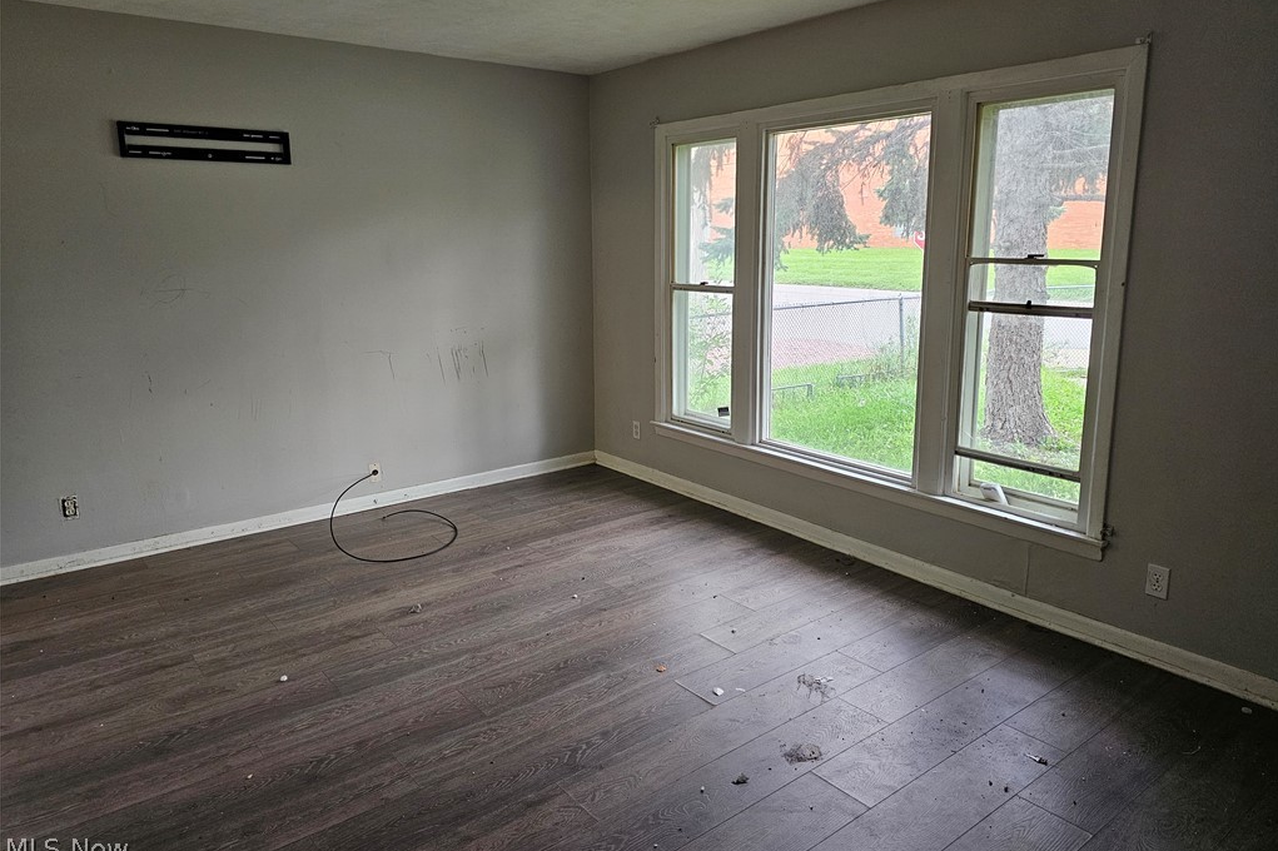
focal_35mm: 24
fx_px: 852
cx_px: 640
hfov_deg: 73.8
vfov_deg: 53.0
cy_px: 389
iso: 400
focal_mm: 6.3
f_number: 1.7
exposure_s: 1/120
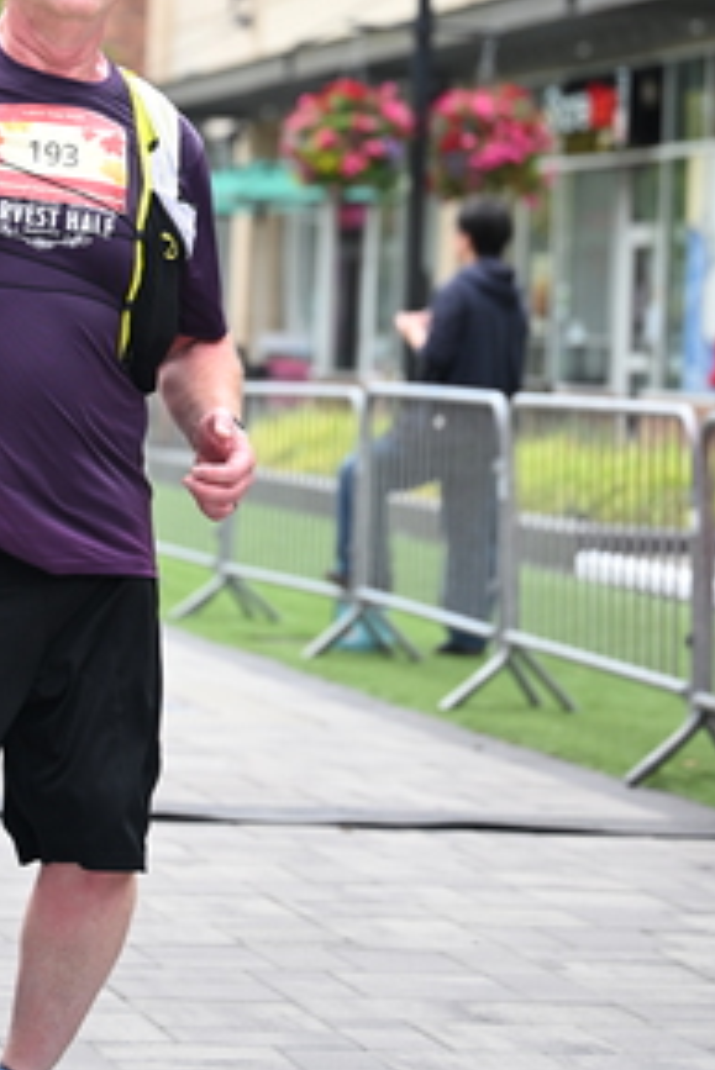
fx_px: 3957
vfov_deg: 15.3
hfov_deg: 10.3
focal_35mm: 133
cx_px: 106
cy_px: 148
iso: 640
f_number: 2.8
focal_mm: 70
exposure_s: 1/1600
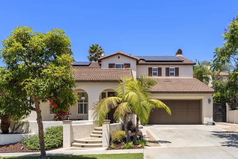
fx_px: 232
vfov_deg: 37.9
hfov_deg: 54.4
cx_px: 119
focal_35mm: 35
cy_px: 80
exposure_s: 1/500
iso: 500
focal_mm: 35
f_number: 8
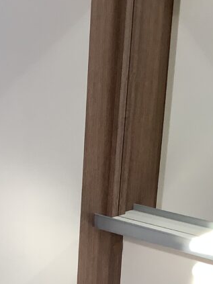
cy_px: 340
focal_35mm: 75
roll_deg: -2.2
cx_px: 60
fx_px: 616
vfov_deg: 23.7
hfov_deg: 19.5
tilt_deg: -24.2
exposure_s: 1/120
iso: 80
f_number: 2.4
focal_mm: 3.3
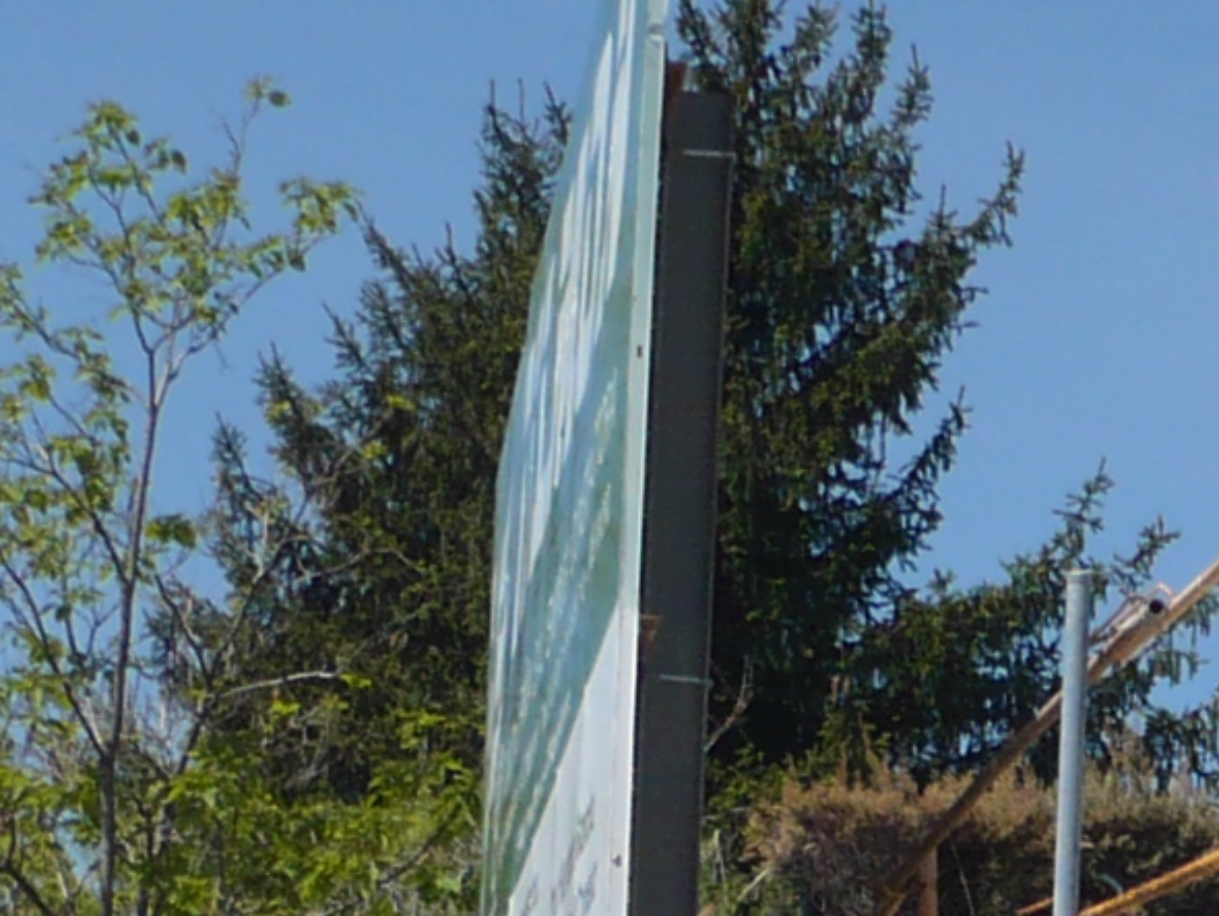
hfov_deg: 11.6
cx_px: 1386
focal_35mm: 167
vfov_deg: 8.4
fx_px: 5883
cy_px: 1838
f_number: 8
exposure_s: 1/250
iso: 100
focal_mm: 5.8
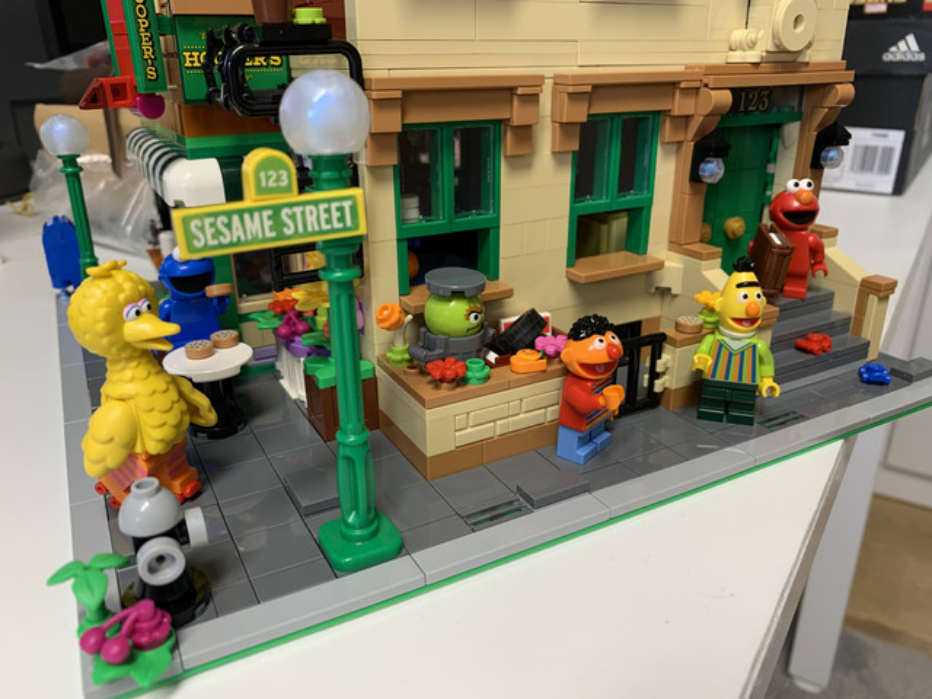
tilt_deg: -22.6
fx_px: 700
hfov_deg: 67.3
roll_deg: +0.3
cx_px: 466
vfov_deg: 53.1
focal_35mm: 26
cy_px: 350
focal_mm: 4.25
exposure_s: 1/50
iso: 100
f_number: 1.8
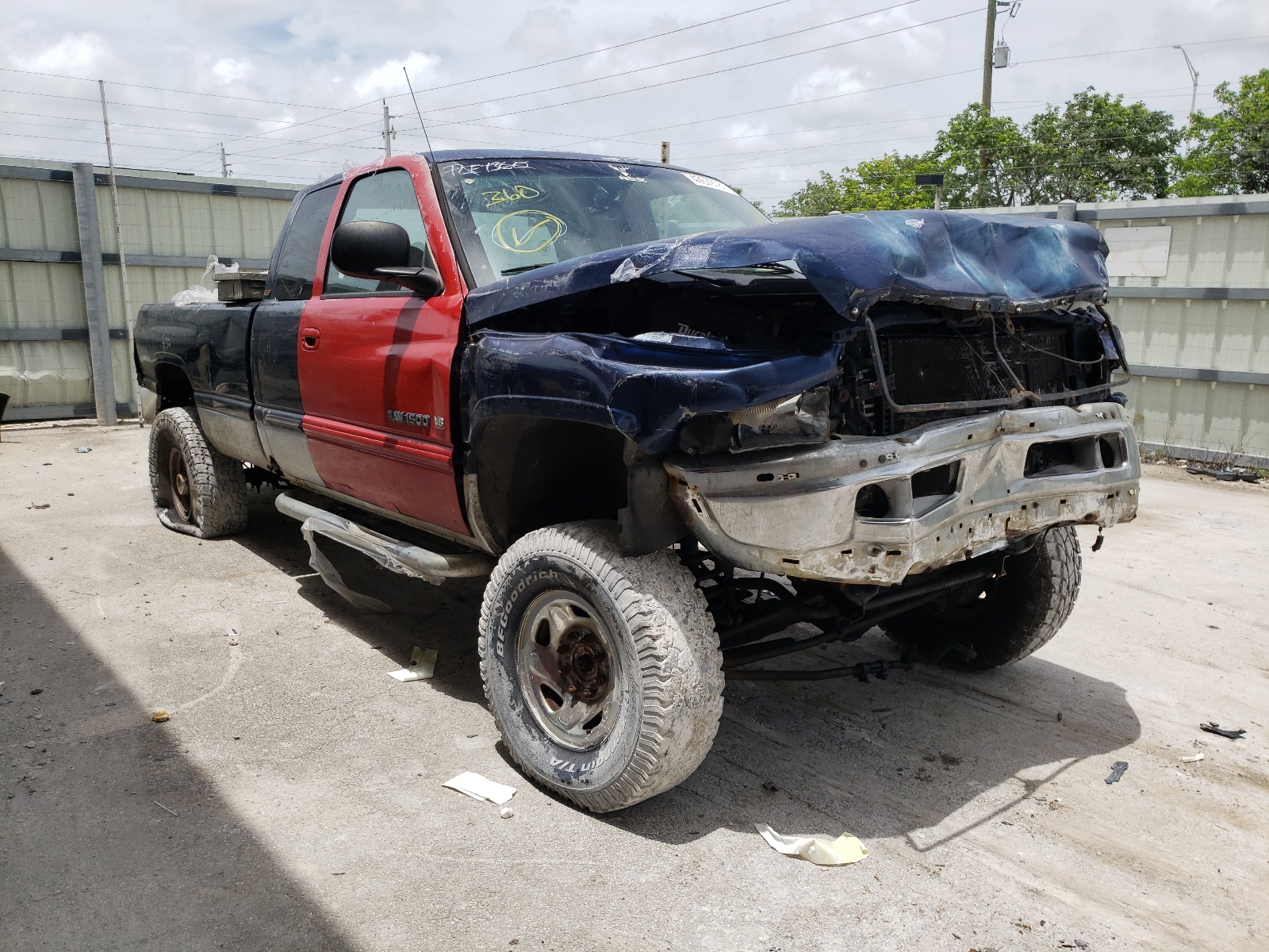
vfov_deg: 53.1
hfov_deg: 67.3
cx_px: 634
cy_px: 476
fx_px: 953
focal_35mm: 26
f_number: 1.5
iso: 50
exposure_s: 1/5000
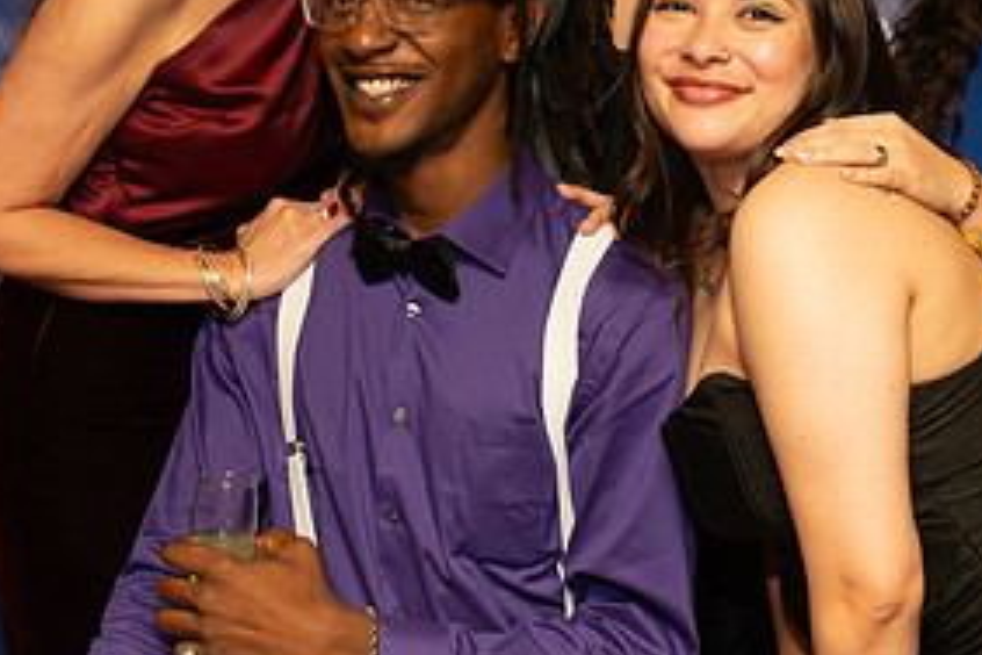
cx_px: 540
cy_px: 246
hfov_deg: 28.1
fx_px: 1964
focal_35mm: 72
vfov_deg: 18.9
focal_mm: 35
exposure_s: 1/60
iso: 500
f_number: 5
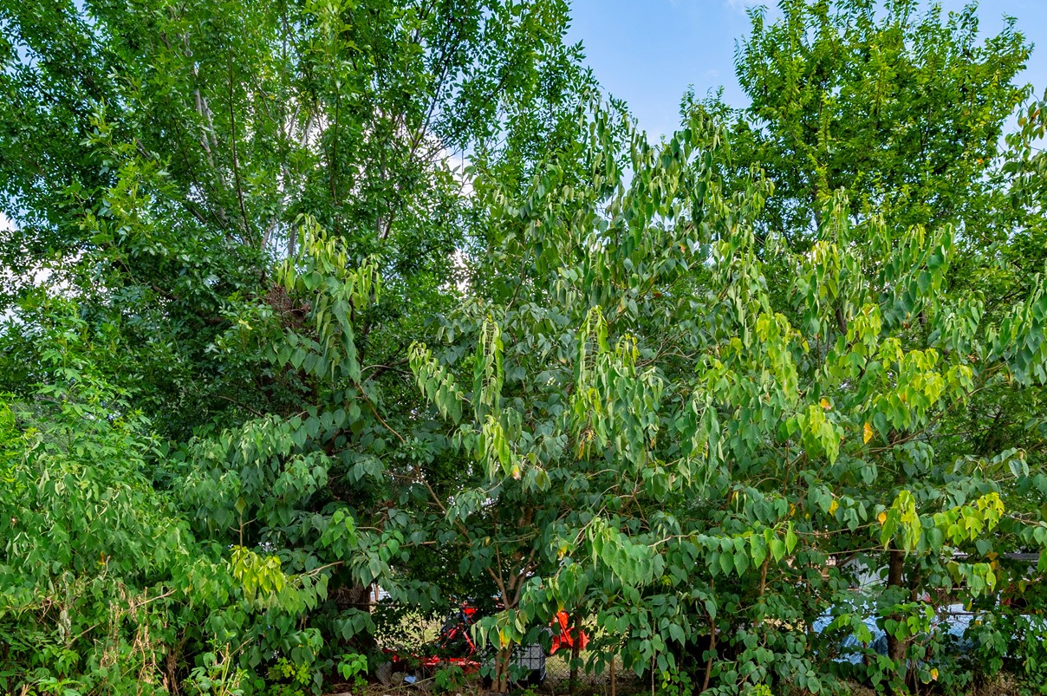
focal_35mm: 27
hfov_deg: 67.3
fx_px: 784
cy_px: 582
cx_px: 477
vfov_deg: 44.8
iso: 125
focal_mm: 15
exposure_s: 1/60
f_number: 13
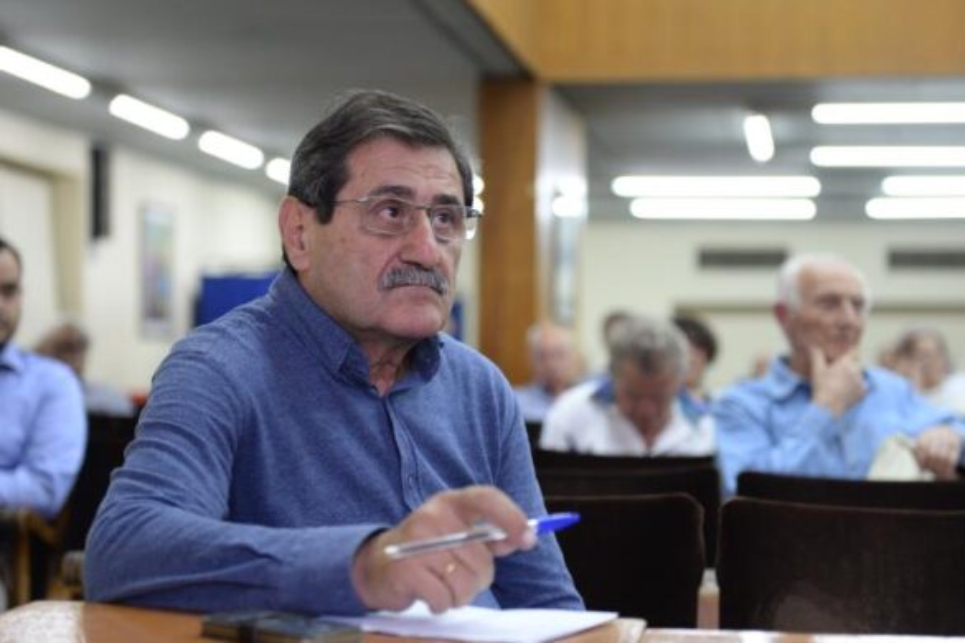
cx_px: 482
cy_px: 322
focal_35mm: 70
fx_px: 1876
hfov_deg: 28.8
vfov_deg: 19.5
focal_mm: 70
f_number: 3.2
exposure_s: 1/100
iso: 1600
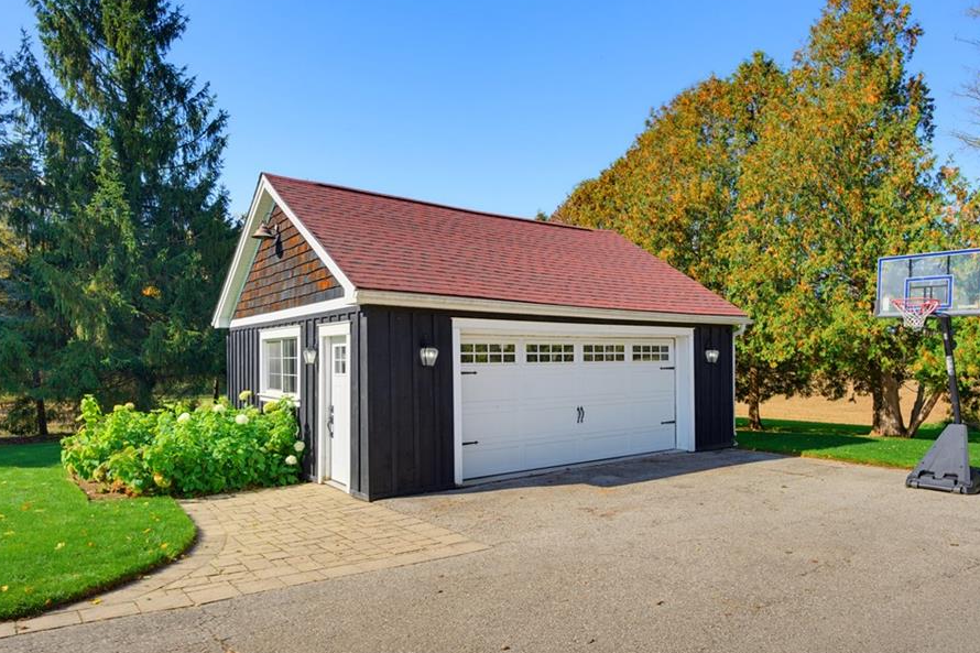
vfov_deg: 55.0
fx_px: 626
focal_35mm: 23
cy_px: 358
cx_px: 536
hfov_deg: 75.9
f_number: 6.3
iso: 400
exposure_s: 1/320
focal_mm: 20
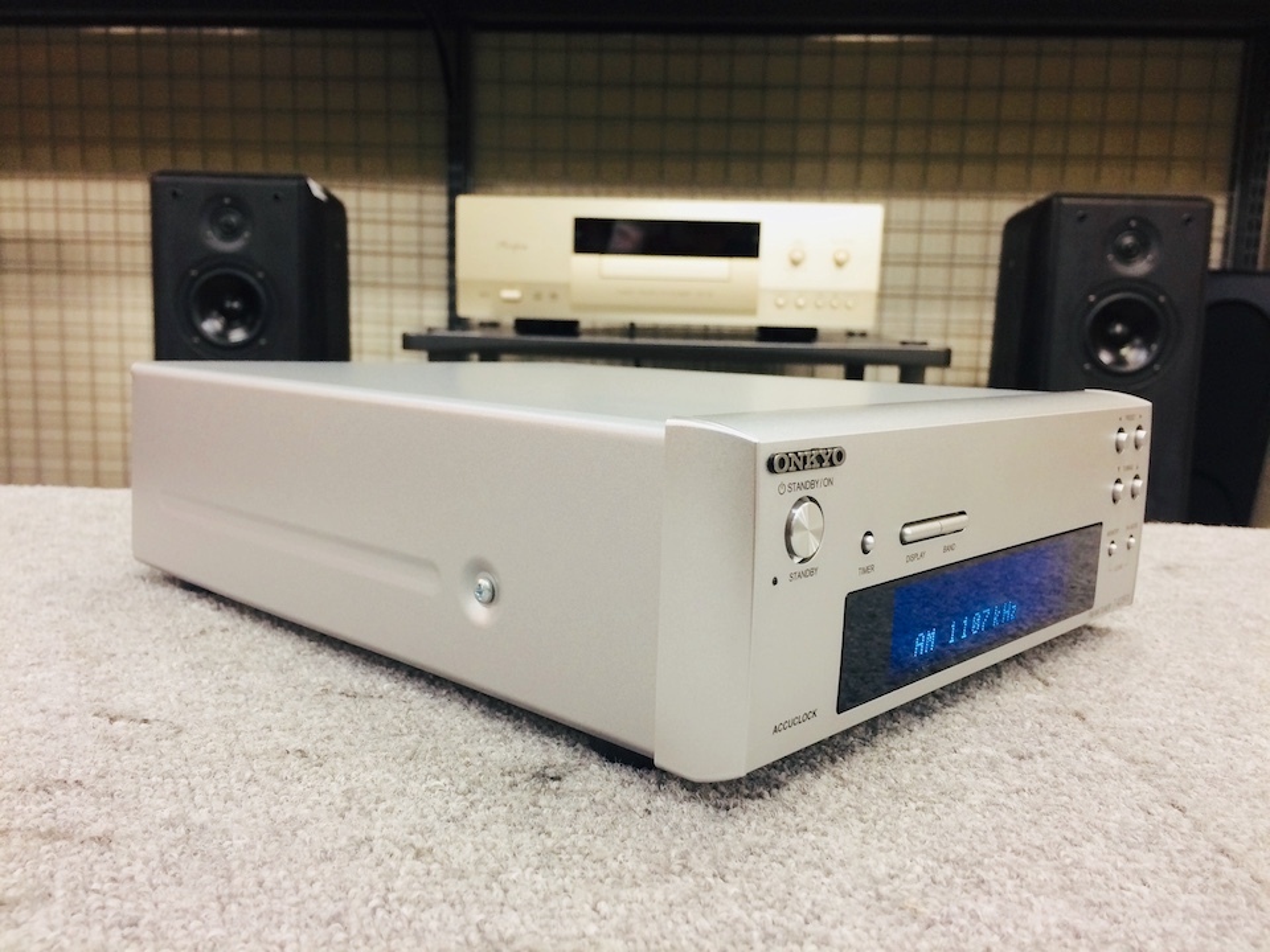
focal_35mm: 29
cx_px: 635
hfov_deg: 61.7
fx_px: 1064
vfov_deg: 48.2
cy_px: 476
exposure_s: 1/30
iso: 100
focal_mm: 4.15
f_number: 2.2
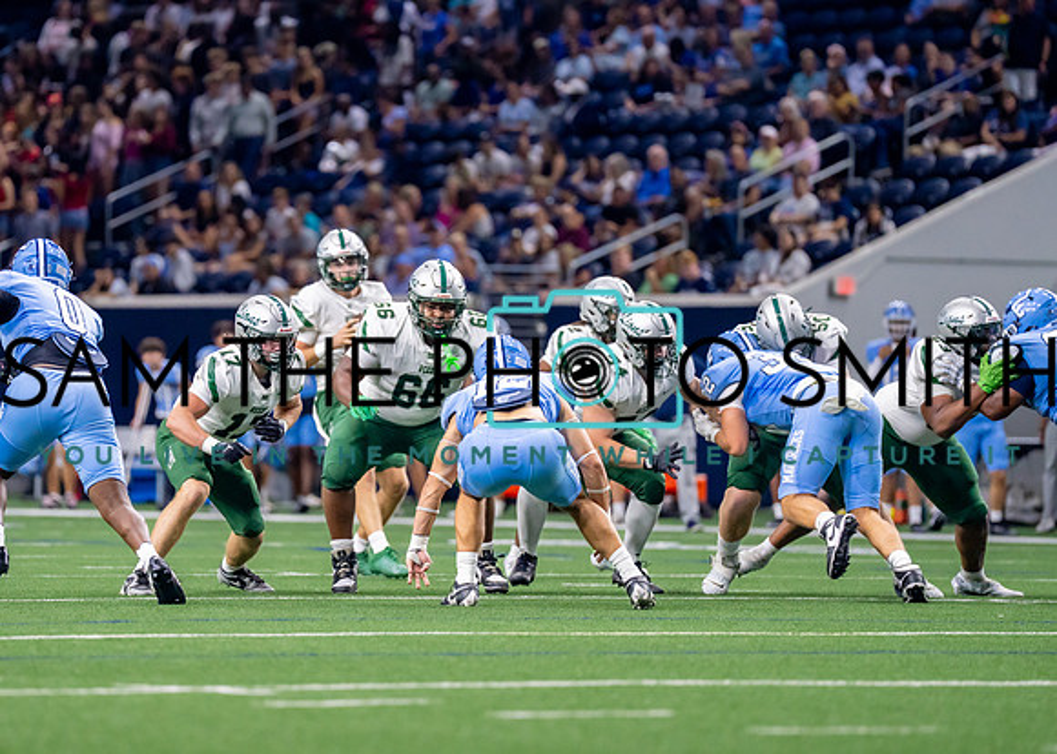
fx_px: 8196
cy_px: 354
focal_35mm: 273
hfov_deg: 7.4
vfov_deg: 5.3
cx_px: 389
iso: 2000
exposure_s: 1/1000
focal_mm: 200
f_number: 2.8
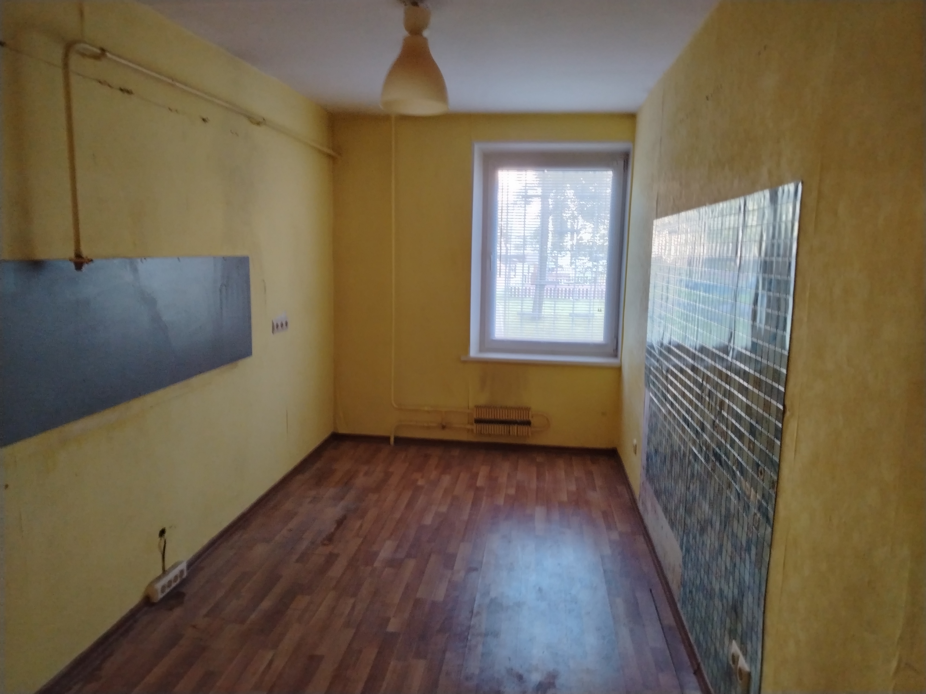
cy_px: 347
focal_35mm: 24
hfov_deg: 71.6
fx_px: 642
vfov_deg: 56.8
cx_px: 463
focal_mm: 5.25
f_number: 1.75
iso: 1088
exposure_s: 1/25
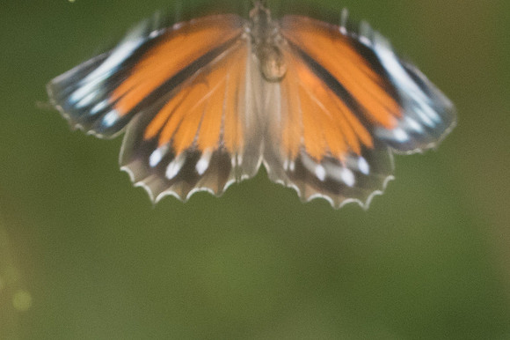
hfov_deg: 2.7
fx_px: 10658
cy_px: 569
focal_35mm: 753
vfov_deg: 1.8
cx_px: 286
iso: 1000
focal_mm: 150
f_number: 7.1
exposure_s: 1/250
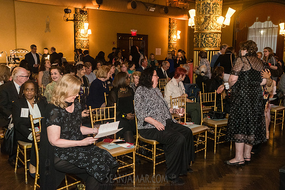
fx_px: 277
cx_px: 142
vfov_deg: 37.9
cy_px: 95
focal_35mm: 35
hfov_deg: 54.4
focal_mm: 35
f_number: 4
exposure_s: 1/200
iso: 5000
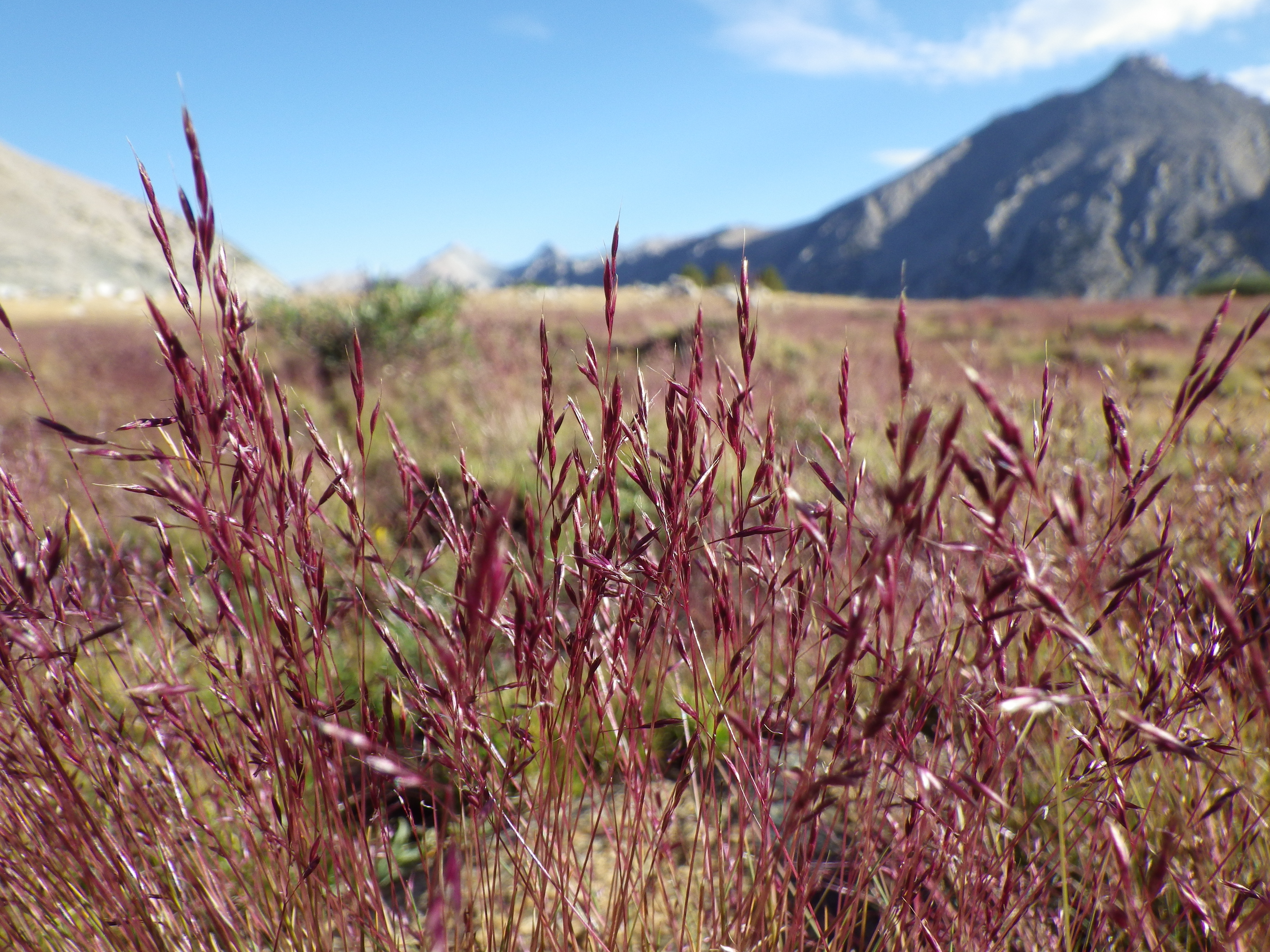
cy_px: 476
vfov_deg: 41.8
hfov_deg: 54.0
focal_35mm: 34
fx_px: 1247
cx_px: 635
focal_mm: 6.1
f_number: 4.6
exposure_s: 1/320
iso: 125
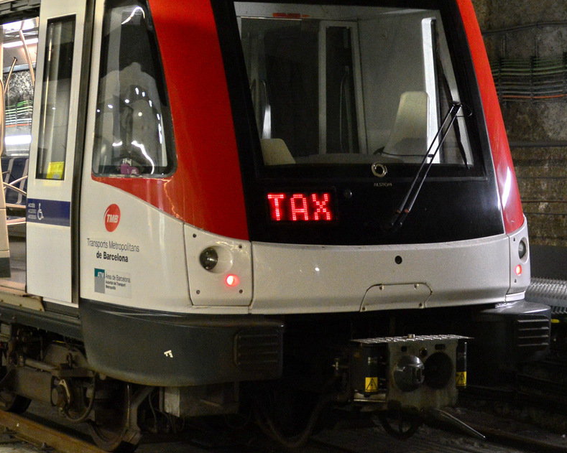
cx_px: 63
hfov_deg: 21.1
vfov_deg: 17.2
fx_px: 1493
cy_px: 142
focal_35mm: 89
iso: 800
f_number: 4
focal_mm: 26
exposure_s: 1/13
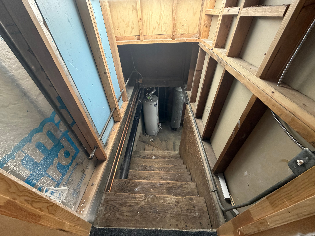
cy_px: 118
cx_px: 158
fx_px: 127
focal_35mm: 14
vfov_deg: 85.7
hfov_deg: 102.1
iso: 320
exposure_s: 1/60
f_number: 2.2
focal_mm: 2.22
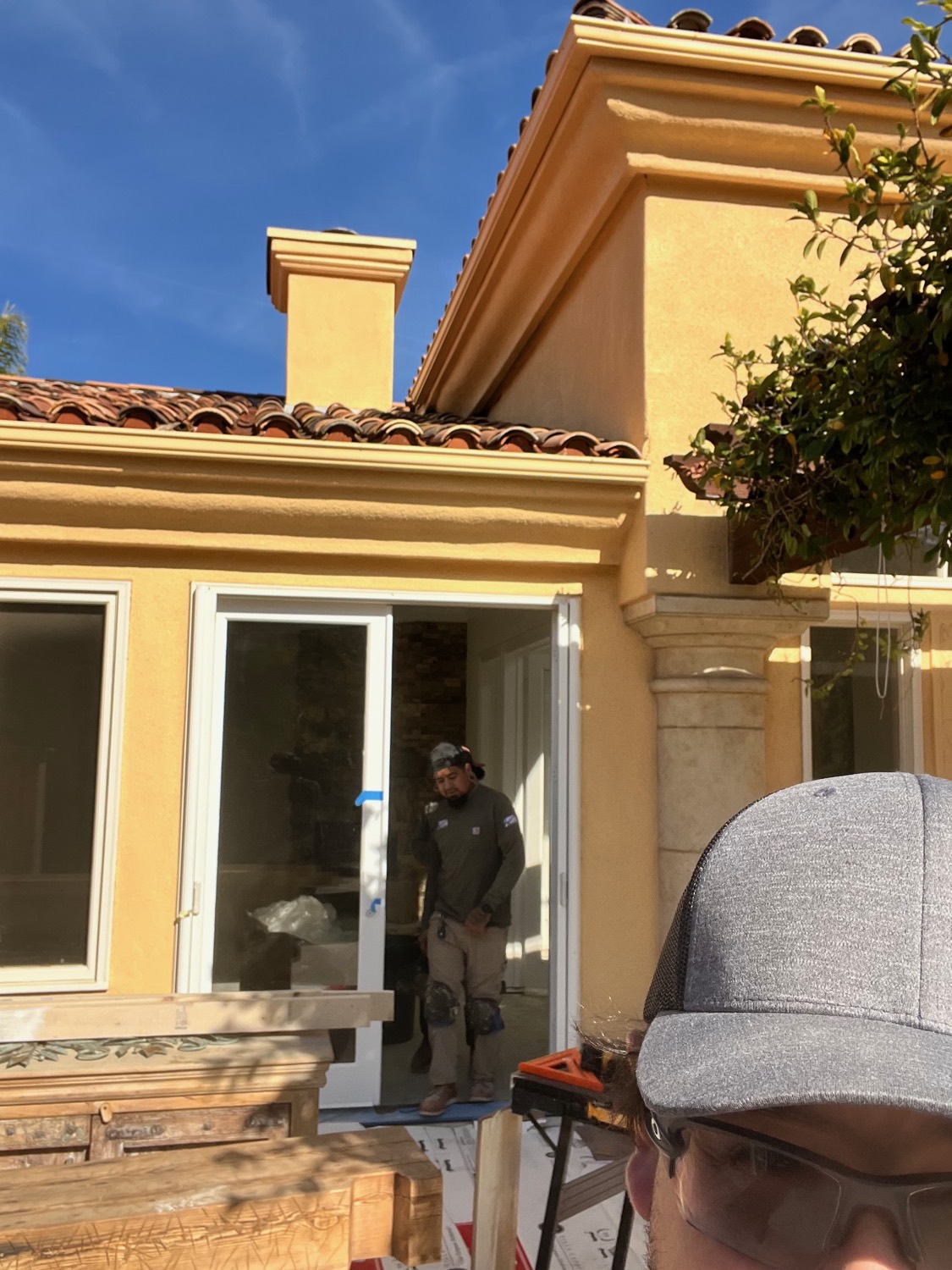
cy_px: 635
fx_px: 1100
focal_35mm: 30
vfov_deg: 60.0
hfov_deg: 46.8
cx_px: 476
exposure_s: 1/740
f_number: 2.2
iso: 32
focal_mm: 2.71
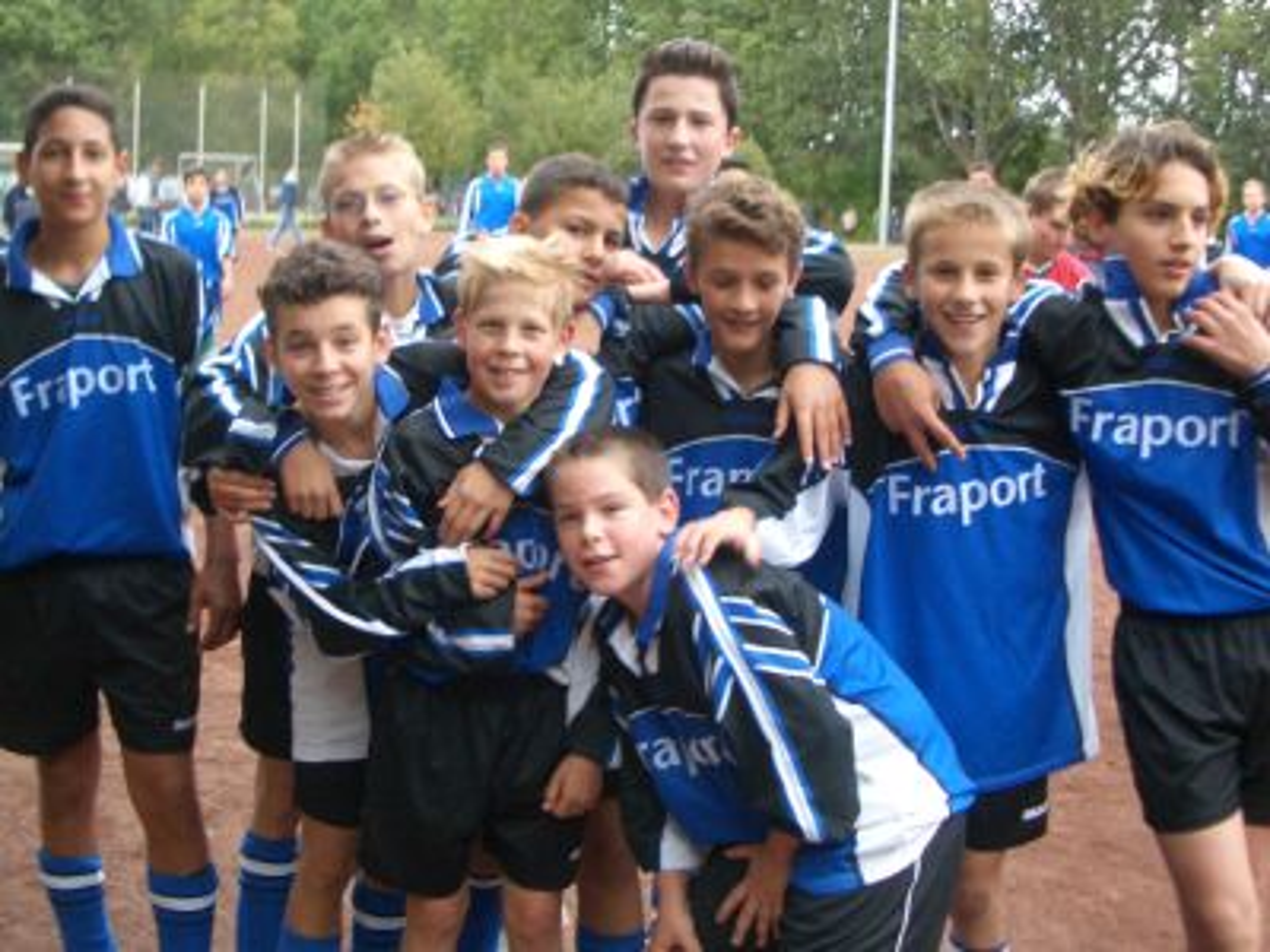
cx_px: 635
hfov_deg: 52.6
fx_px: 1284
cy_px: 476
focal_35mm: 35
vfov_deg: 40.7
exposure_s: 1/80
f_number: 2.6
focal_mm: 5.8
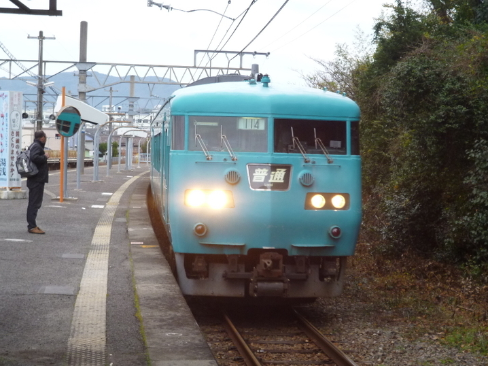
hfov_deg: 25.0
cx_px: 268
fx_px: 1099
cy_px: 186
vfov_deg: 18.9
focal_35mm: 78
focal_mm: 12.5
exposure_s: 1/100
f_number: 5
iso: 200
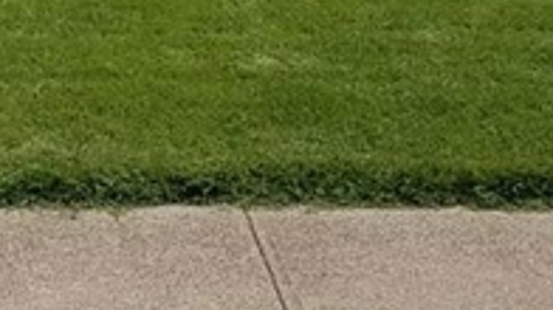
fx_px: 2169
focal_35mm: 148
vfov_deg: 7.8
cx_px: 104
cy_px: -299
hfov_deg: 14.4
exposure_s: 1/1172
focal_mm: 4.2
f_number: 1.7
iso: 40
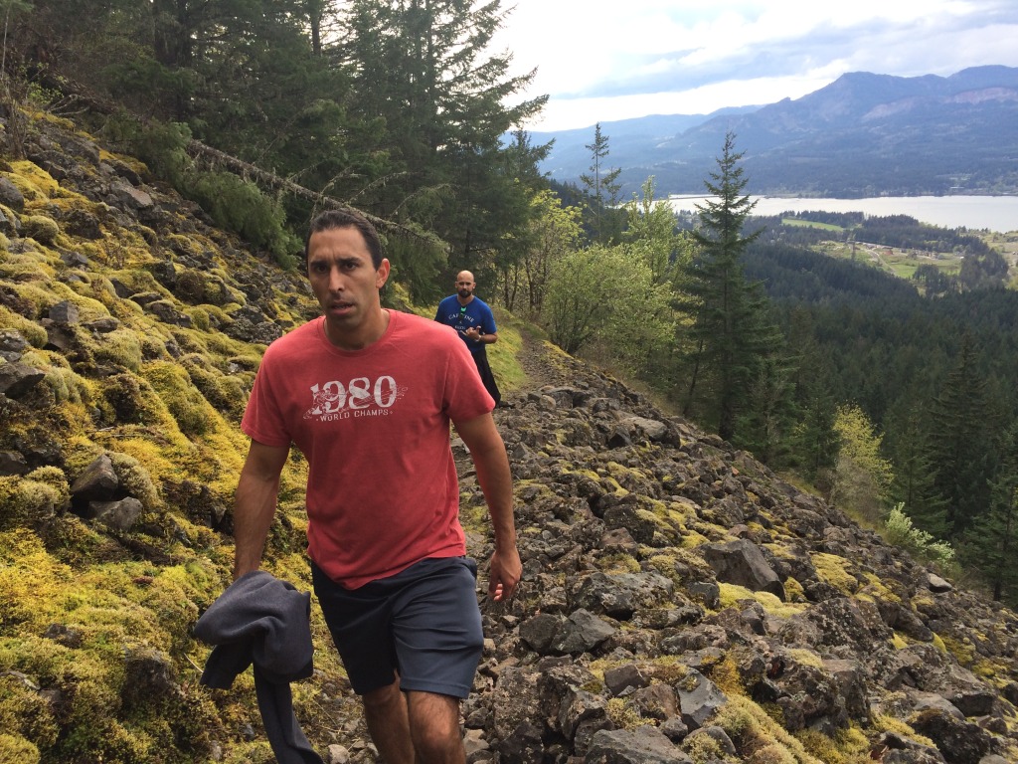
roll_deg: +4.7
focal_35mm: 29
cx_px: 509
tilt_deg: -15.4
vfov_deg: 48.2
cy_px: 382
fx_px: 853
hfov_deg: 61.7
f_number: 2.2
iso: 32
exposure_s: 1/641
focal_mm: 4.15
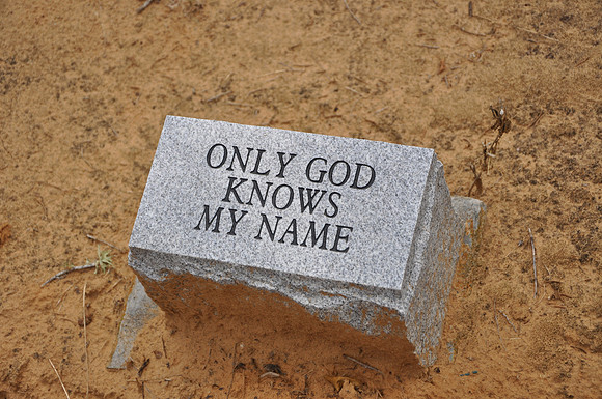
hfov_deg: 23.4
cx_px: 301
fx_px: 1453
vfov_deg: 15.7
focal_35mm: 87
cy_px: 200
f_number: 6.3
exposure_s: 1/160
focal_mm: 58
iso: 200
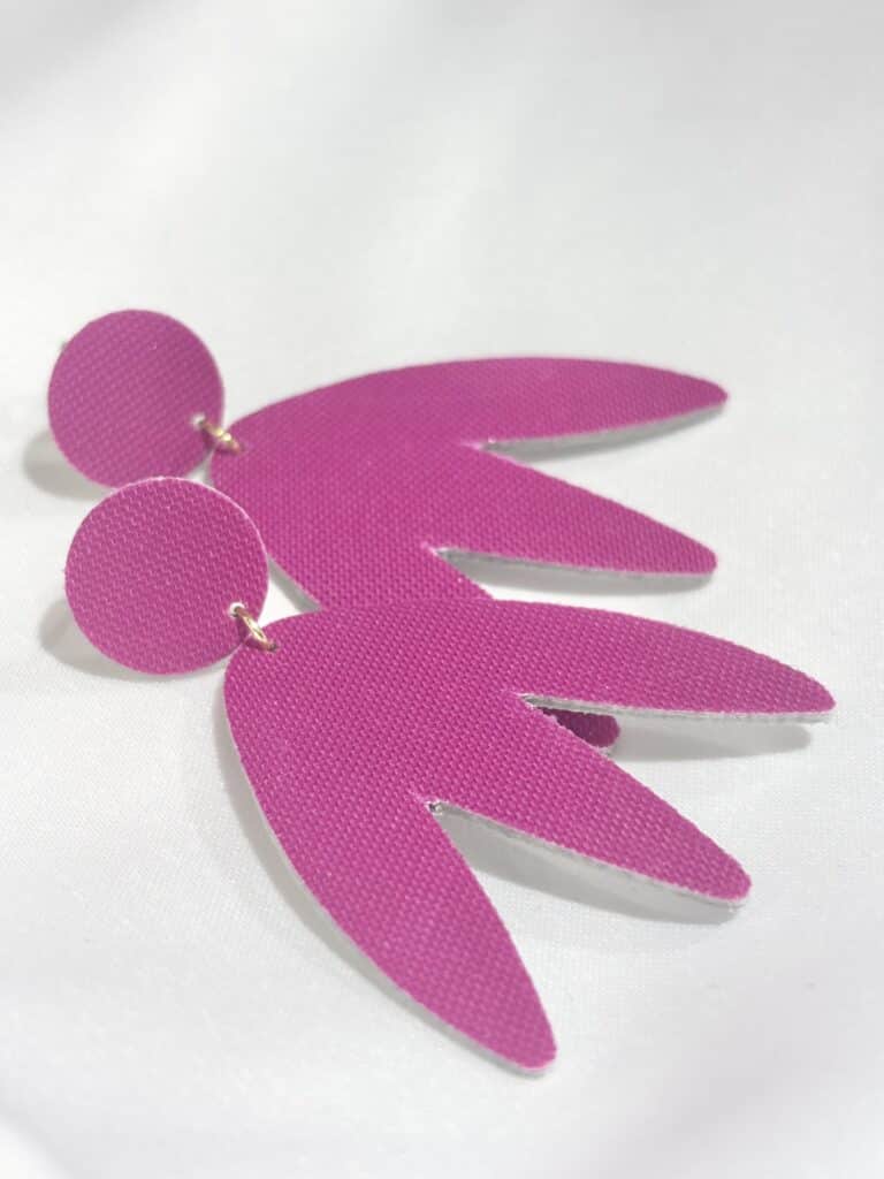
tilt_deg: -31.0
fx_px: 1771
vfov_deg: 36.8
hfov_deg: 28.0
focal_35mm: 52
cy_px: 590
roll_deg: +6.9
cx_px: 442
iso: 25
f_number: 1.6
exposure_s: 1/130
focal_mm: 5.96
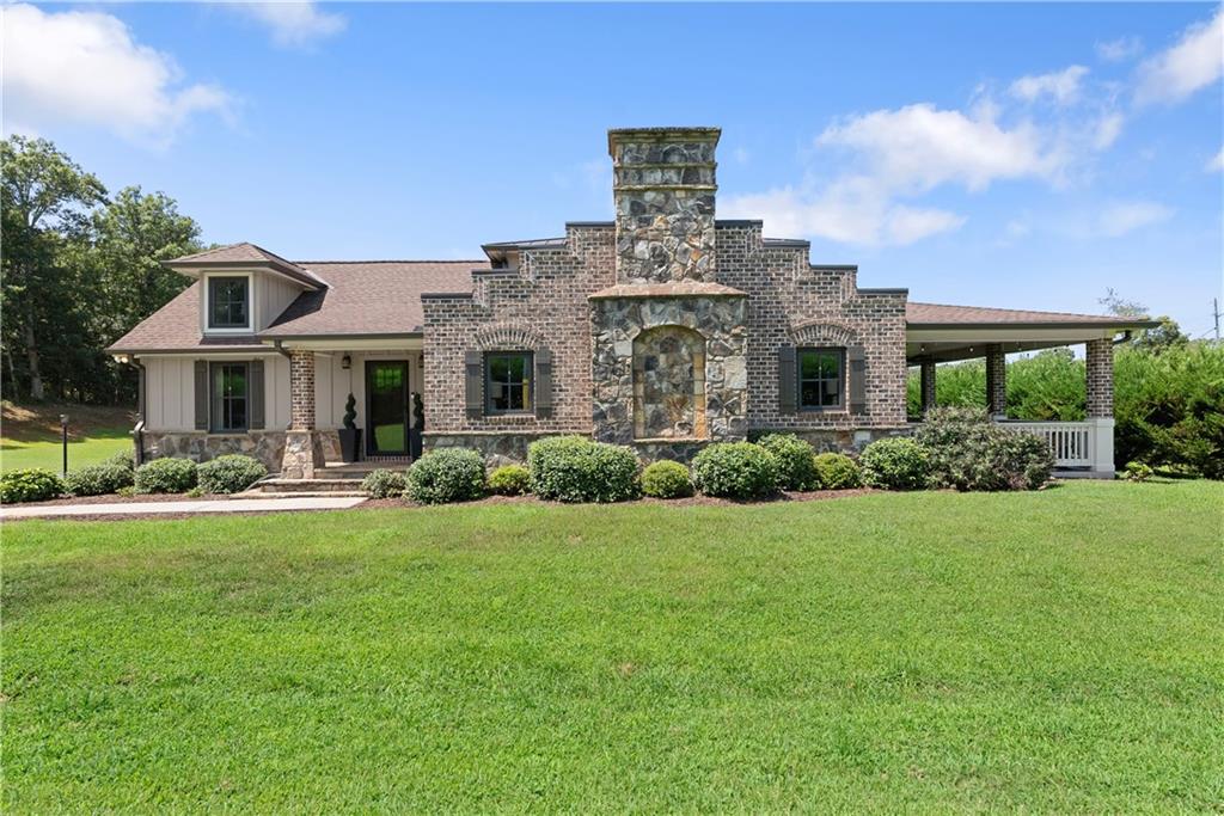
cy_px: 408
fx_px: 639
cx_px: 612
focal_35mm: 19
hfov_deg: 87.5
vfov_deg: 65.1
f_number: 7.1
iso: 800
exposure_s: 1/2000
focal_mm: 18.8
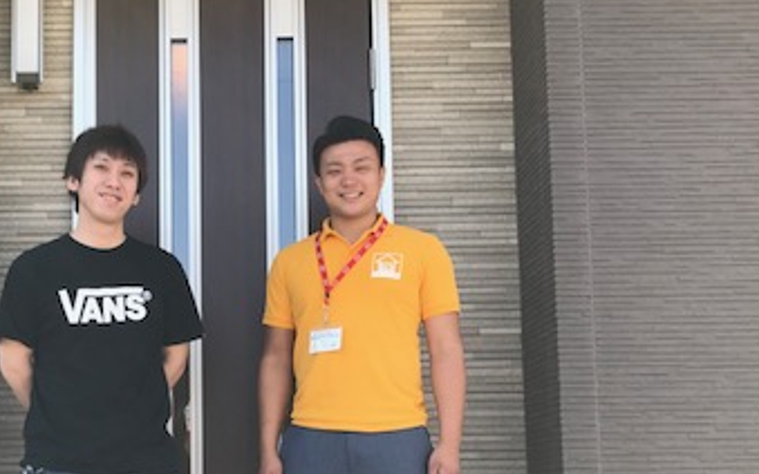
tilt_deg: +7.4
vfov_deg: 22.9
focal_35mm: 56
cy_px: 369
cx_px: 235
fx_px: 1159
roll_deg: +0.7
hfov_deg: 35.8
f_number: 1.8
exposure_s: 1/474
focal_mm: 3.99
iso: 20
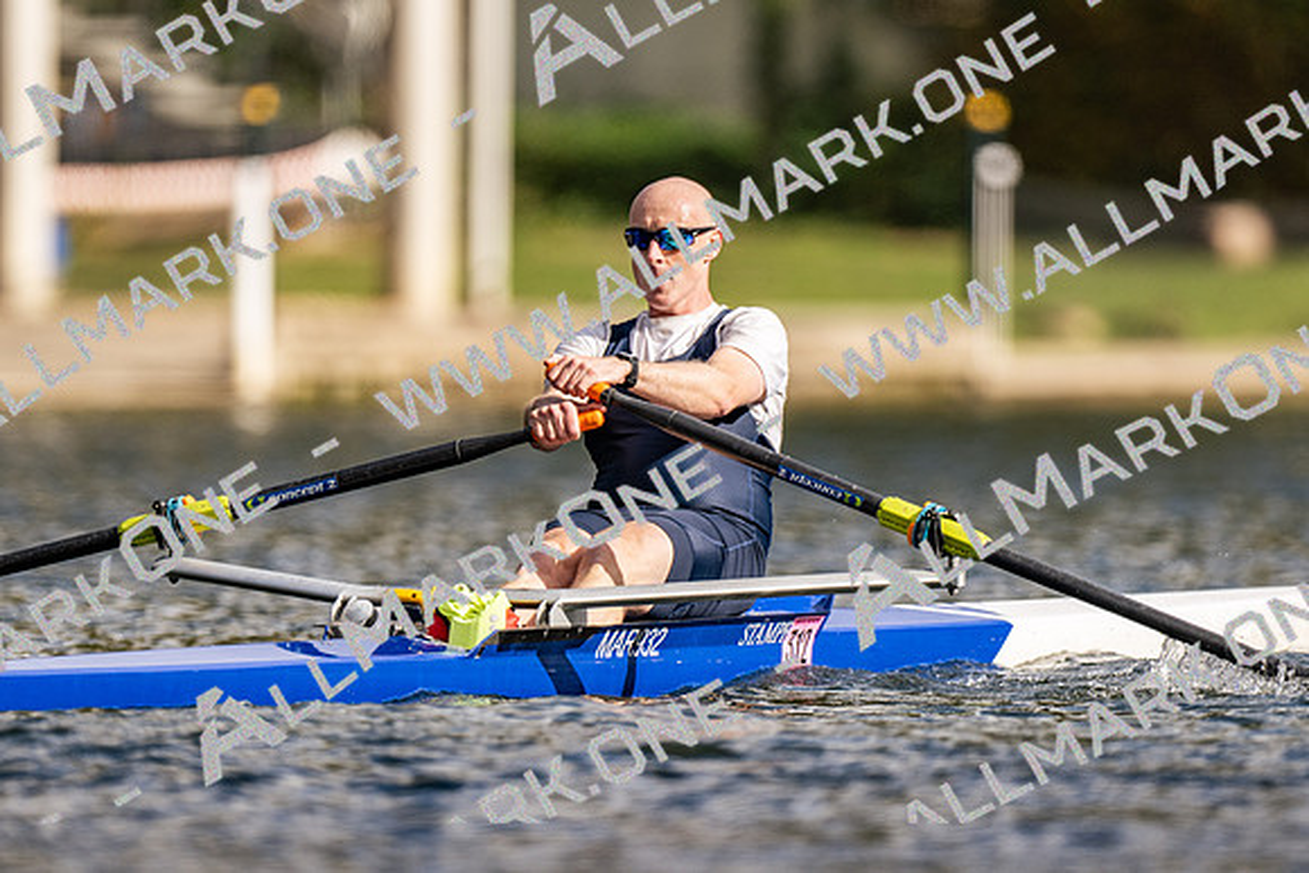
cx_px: 654
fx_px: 32748
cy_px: 436
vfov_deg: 1.5
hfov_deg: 2.3
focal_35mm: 900
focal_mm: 600
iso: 125
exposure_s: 1/2500
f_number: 4
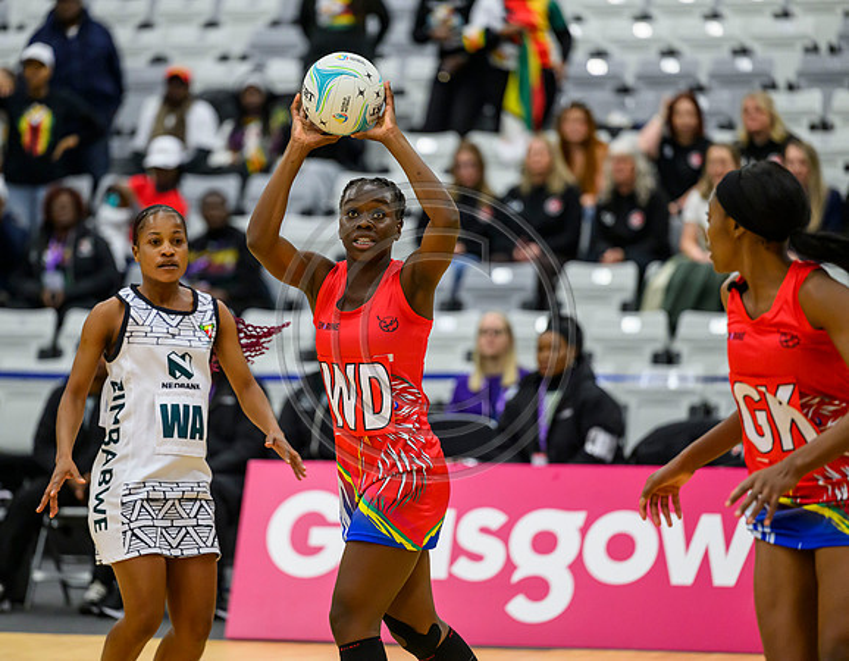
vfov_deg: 6.9
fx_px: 5507
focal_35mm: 221
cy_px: 330
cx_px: 353
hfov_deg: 8.8
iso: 4000
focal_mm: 200
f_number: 3.2
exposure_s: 1/1000
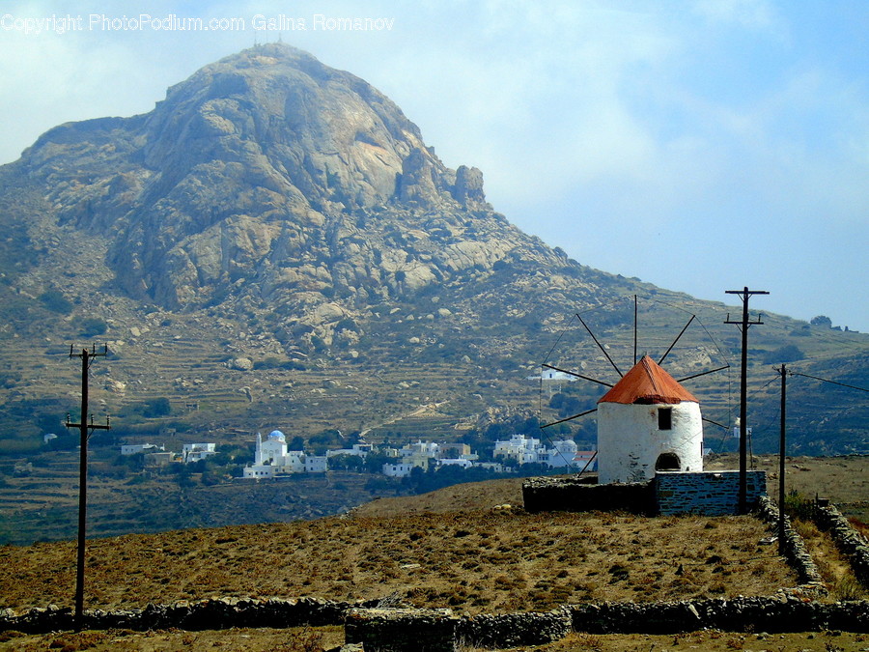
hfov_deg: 18.2
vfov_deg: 13.7
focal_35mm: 108
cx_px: 434
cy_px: 326
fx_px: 2711
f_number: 4.4
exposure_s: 1/400
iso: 80
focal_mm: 19
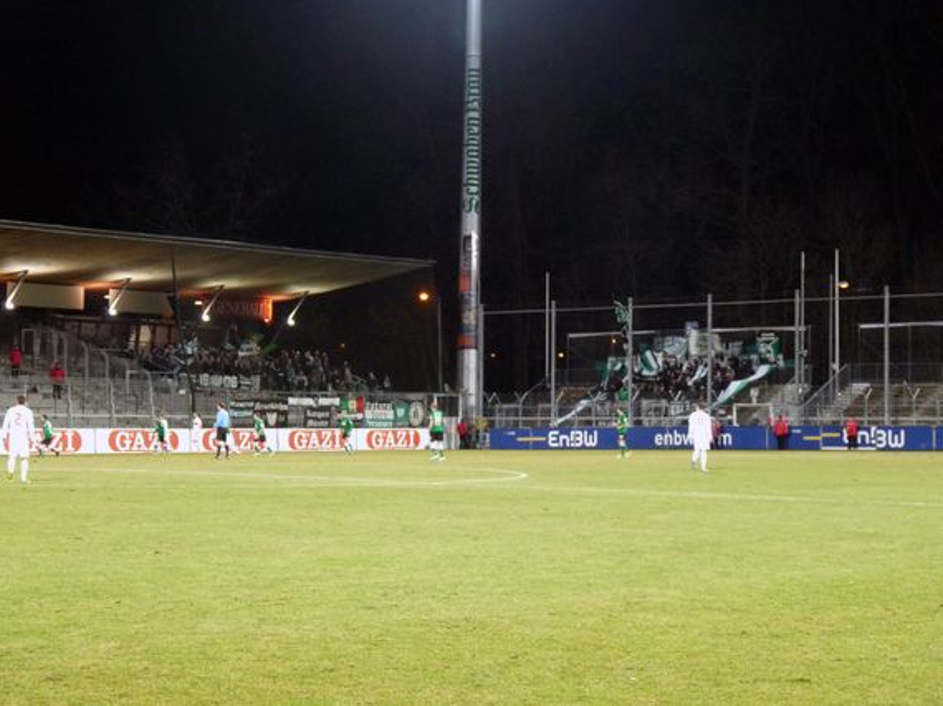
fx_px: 2206
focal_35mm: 81
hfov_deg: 24.1
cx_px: 472
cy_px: 353
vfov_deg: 18.2
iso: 400
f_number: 3.4
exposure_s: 1/40
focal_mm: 14.4
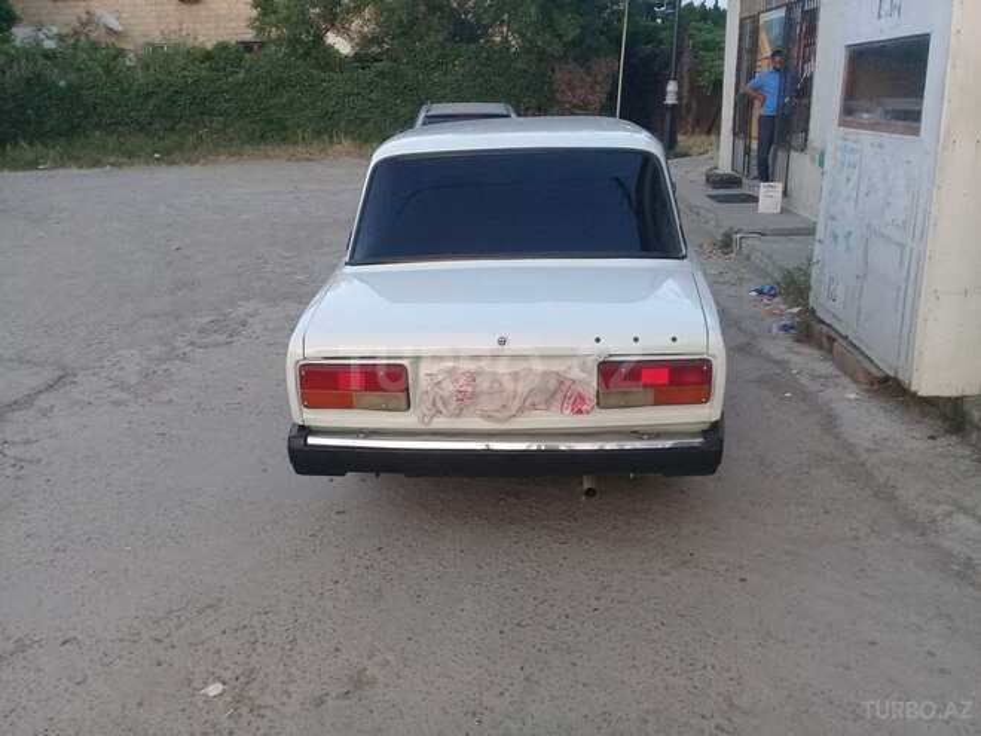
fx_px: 879
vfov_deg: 45.4
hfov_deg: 58.4
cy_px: 368
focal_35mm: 31
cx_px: 490
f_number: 2.2
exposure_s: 1/100
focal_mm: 3.3
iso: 100
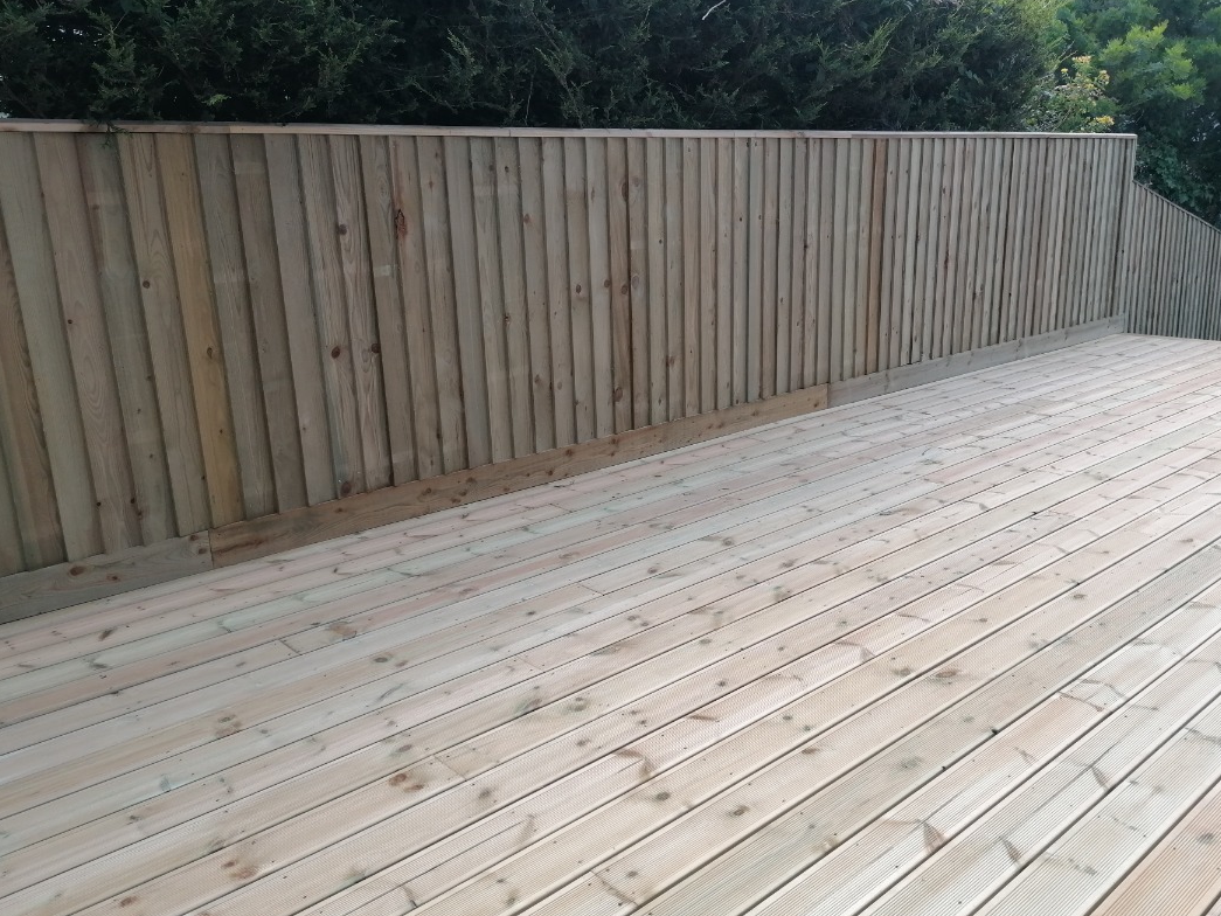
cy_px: 467
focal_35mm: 31
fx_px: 1094
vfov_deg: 45.4
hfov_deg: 58.2
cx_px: 675
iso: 50
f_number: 1.8
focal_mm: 4.75
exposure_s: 1/460
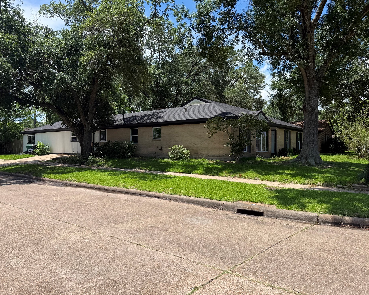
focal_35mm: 26
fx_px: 284
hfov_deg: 65.9
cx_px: 171
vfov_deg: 54.9
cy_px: 148
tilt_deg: +0.4
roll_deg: +0.5
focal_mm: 6.76
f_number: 1.78
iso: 80
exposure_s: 1/3425
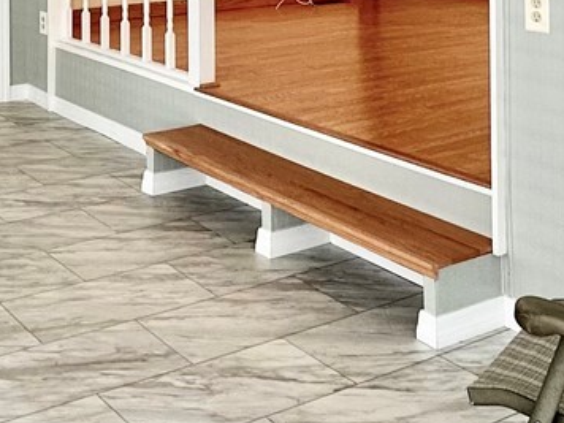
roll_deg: +0.3
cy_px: -149
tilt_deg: +0.1
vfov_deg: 20.9
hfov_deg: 30.1
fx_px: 1026
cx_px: 124
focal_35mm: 63
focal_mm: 2.22
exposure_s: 1/99
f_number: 2.2
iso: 100
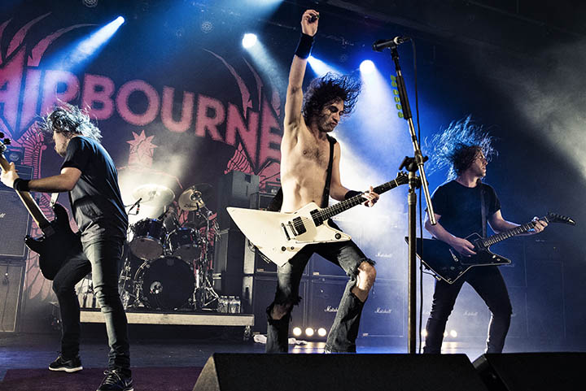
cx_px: 293
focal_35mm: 35
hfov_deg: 54.4
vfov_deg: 37.9
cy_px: 196
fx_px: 570
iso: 4000
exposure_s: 1/320
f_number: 6.3
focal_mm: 35
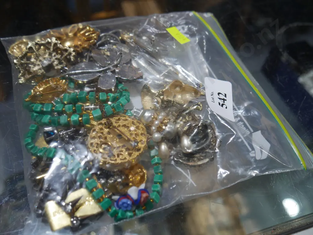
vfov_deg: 44.2
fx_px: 289
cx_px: 156
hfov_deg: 56.8
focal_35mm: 32
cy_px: 118
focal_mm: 16
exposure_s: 1/100
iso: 200
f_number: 3.6
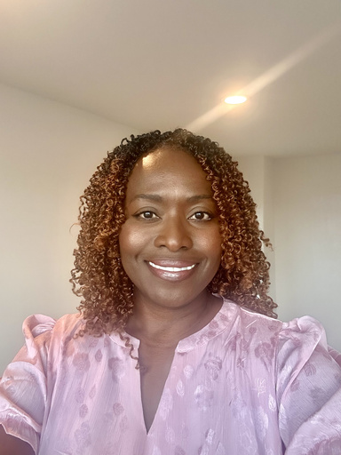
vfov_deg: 60.0
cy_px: 228
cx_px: 170
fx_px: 394
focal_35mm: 30
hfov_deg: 46.8
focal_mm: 2.69
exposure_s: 1/60
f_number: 1.9
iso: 160
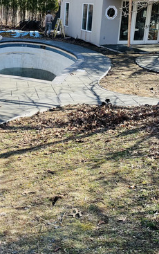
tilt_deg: -19.4
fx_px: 332
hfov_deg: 26.8
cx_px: 52
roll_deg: -2.1
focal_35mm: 48
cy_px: 109
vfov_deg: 41.7
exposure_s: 1/887
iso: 32
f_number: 1.6
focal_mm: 5.1
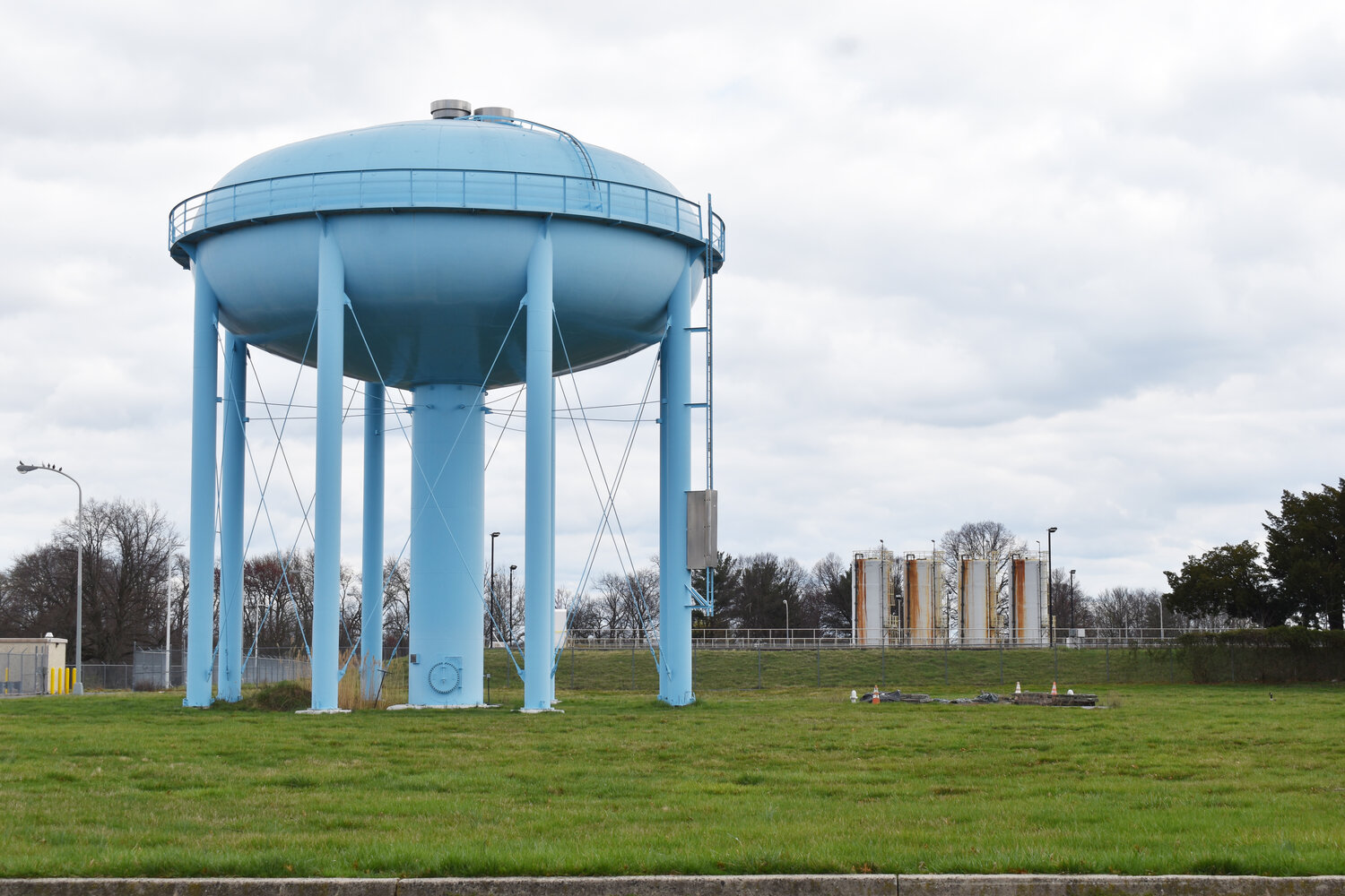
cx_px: 672
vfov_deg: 23.8
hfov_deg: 35.1
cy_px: 448
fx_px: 2129
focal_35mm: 57
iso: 100
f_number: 8
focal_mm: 38
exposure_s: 1/250
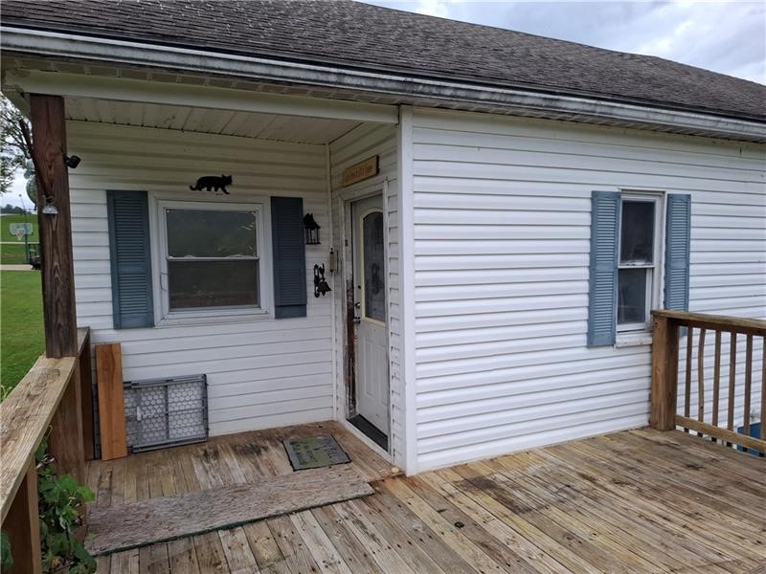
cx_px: 383
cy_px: 287
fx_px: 509
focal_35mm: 23
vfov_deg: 58.9
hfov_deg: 73.9
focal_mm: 5.54
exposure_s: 1/271
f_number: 1.8
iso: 50
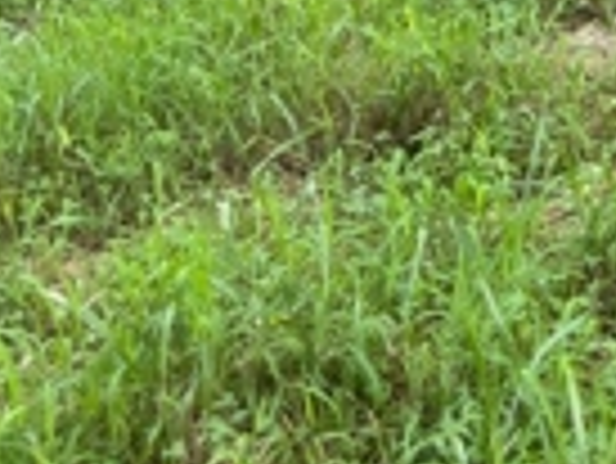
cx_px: 803
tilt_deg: -10.9
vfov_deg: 13.4
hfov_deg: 18.1
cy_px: -324
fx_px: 1799
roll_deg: +2.7
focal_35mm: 101
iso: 50
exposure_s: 1/301
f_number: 1.6
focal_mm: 5.96
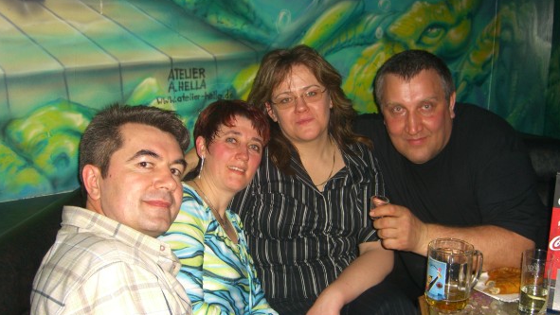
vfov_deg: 28.4
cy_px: 161
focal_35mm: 42
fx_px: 624
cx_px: 281
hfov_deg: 48.3
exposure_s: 1/60
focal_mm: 7.9
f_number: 2.8
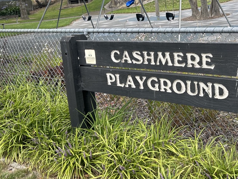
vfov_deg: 29.7
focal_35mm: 48
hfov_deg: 38.7
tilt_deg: -8.6
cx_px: 175
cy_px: 42
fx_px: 330
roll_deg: +4.9
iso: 50
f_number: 1.5
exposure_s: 1/846
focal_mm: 5.7
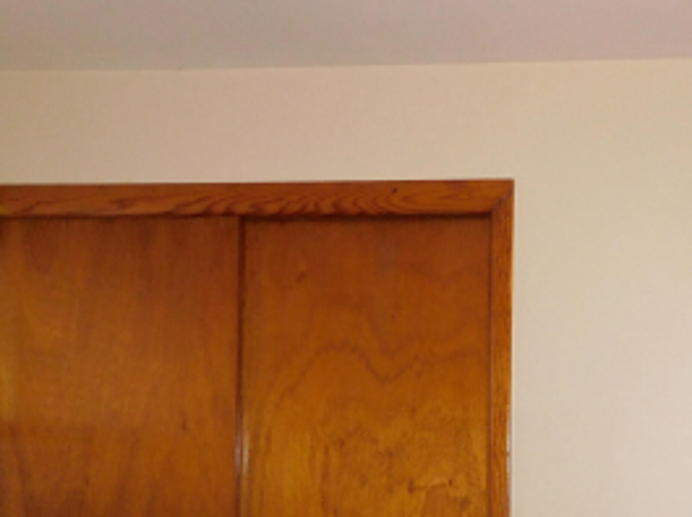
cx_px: 675
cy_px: 483
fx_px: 1158
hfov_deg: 31.1
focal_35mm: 58
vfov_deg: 24.3
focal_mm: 4
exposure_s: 1/30
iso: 200
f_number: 3
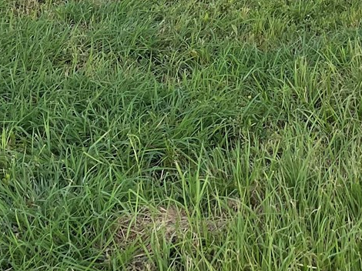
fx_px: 1139
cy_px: -99
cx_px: 397
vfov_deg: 13.0
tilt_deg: -7.4
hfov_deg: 17.4
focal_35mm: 109
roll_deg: +0.4
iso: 32
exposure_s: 1/1912
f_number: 1.6
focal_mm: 5.1
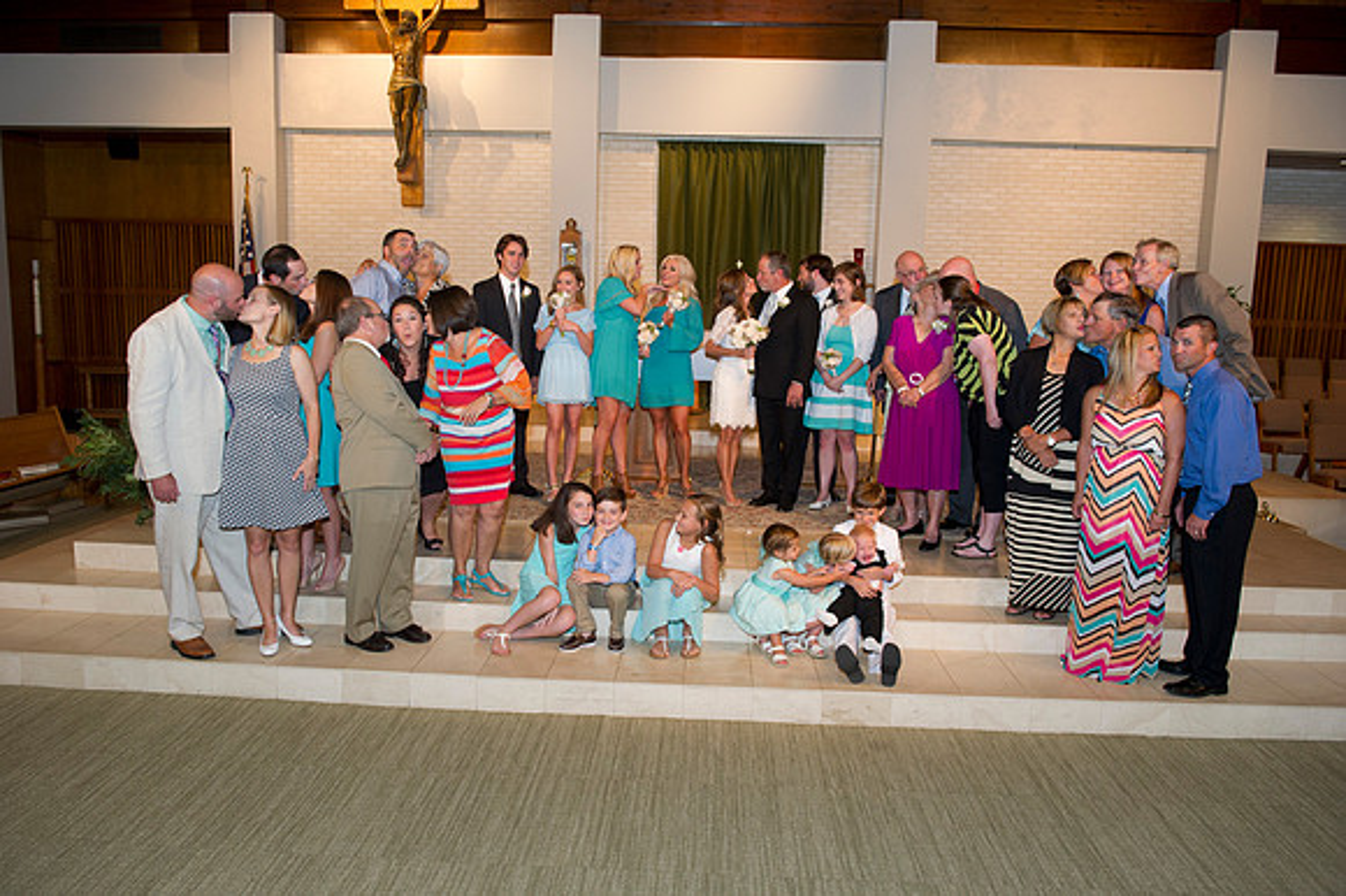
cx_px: 673
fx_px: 1009
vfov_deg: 47.9
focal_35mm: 27
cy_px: 448
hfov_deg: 67.4
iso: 1250
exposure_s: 1/160
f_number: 4.5
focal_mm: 27
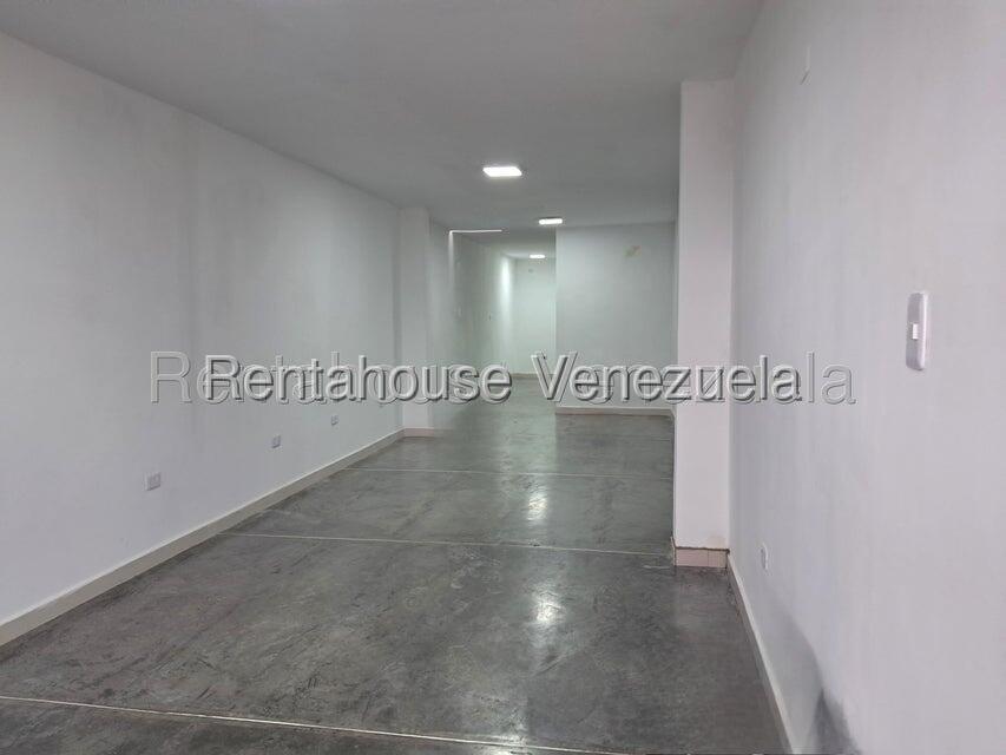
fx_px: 785
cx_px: 503
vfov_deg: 51.4
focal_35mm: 27
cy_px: 378
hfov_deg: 65.3
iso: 320
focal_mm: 4
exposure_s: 1/60.2
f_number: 1.8
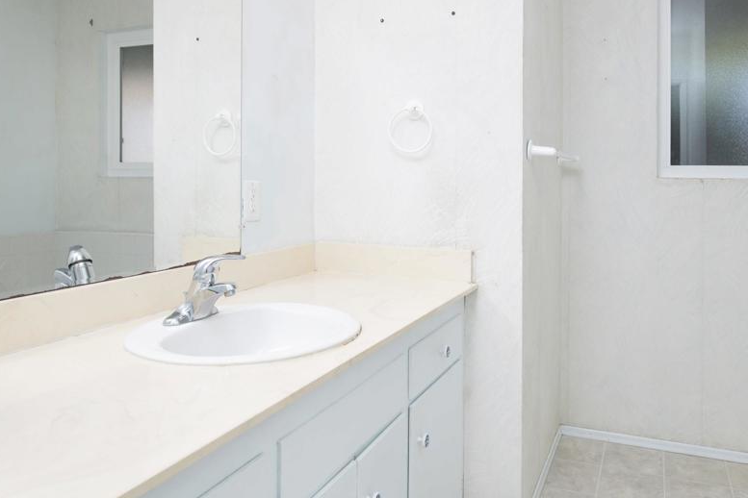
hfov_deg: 63.4
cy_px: 173
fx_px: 603
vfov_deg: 44.4
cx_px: 425
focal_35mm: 29
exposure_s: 1/250
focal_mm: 22
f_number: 7.1
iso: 320
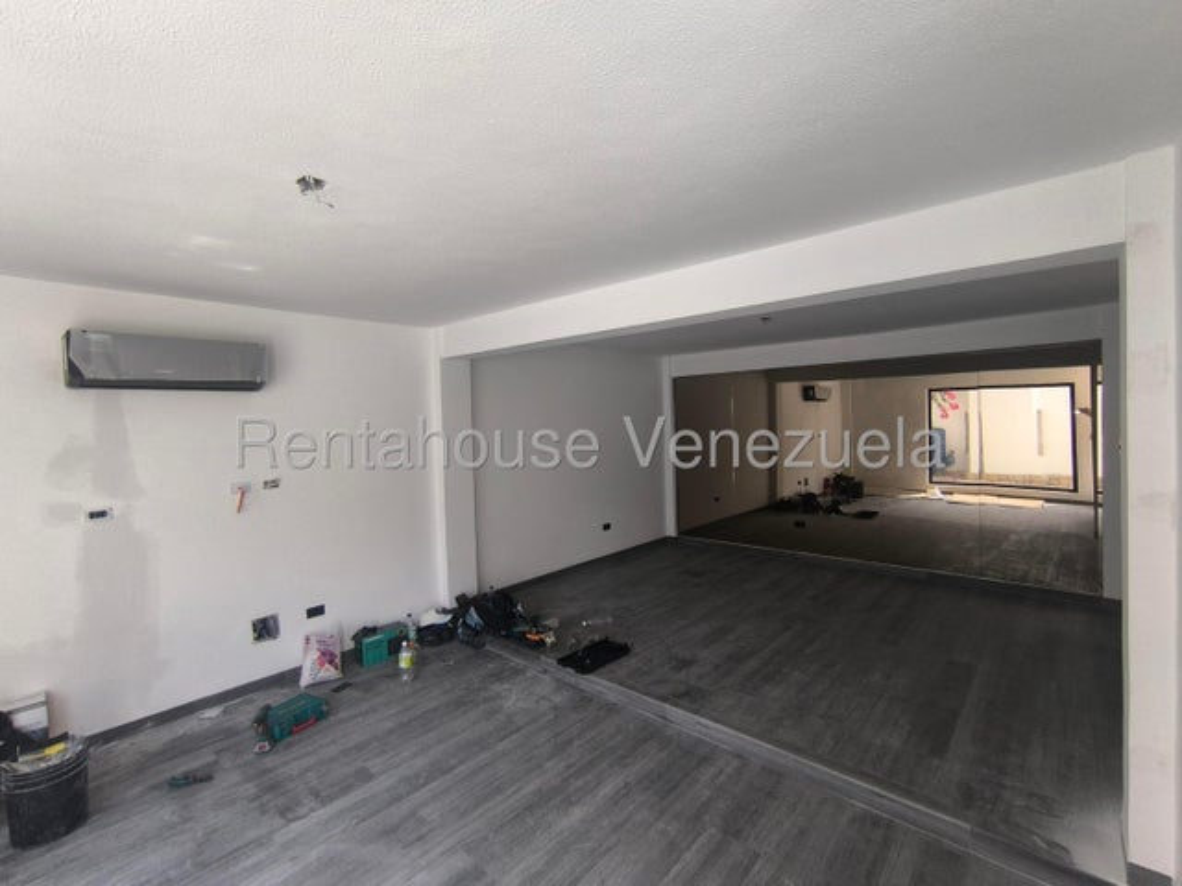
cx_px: 591
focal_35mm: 16
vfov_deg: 78.1
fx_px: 546
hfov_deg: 94.5
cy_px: 443
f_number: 2.2
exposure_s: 1/99.9
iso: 64
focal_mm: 1.65
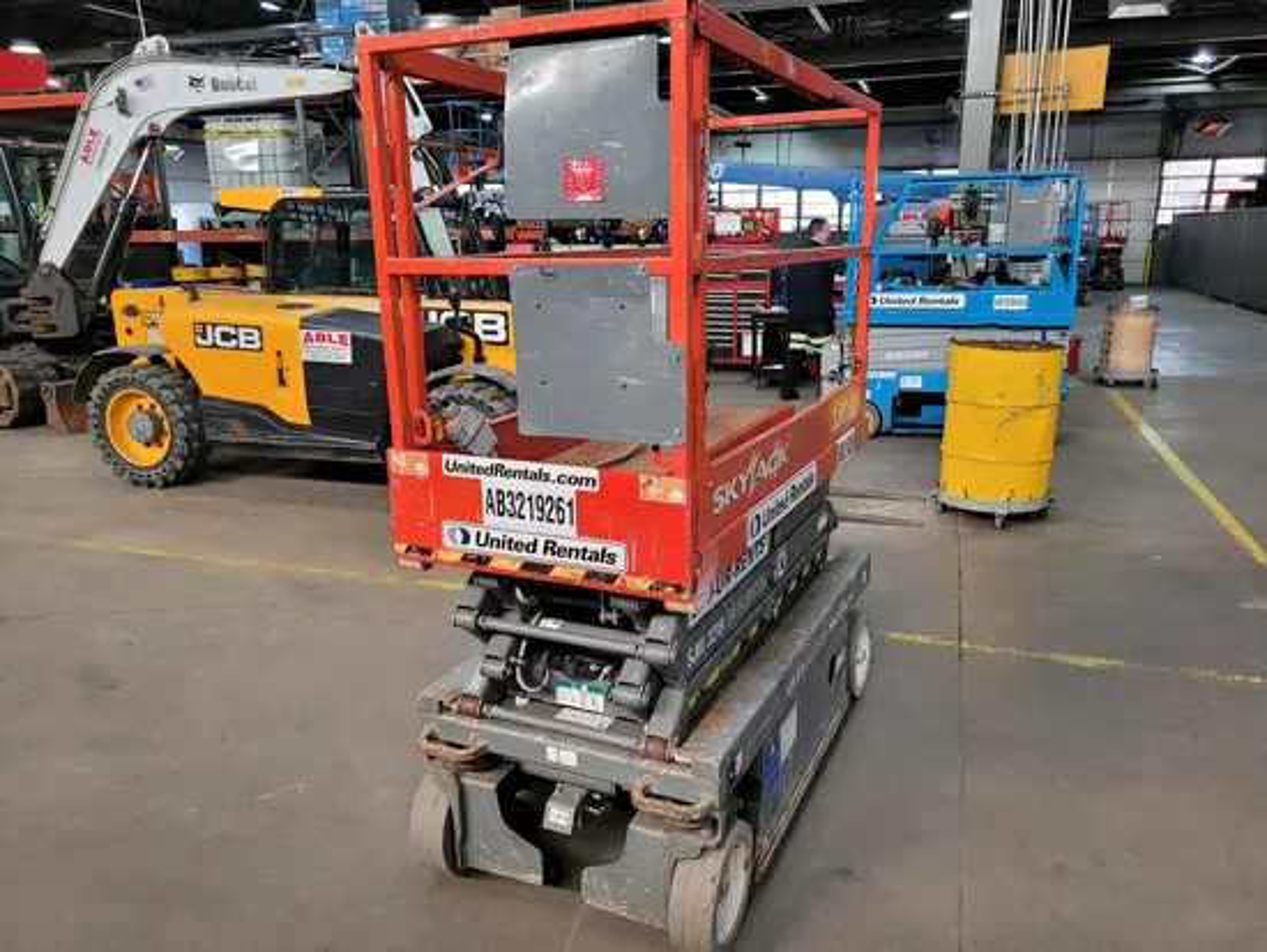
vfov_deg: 53.1
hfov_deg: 67.3
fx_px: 952
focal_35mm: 26
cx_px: 634
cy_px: 476
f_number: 1.8
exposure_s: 1/120
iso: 320
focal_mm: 5.4
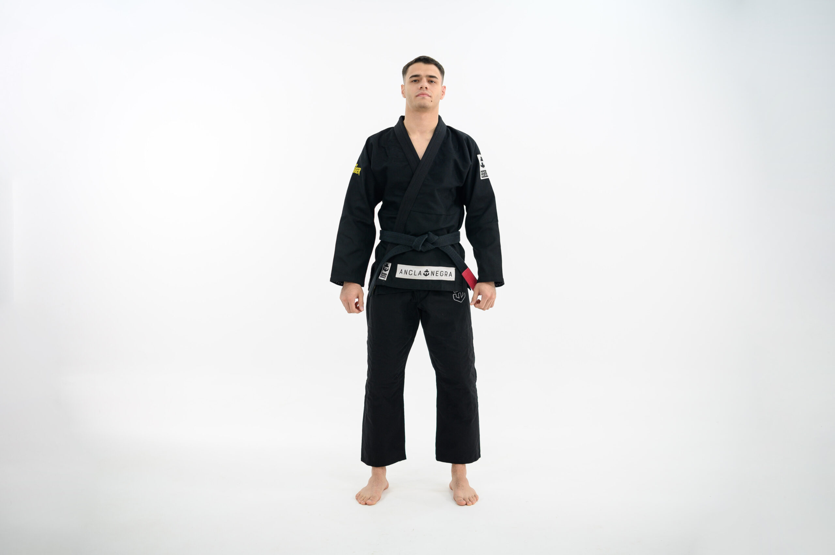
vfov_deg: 37.8
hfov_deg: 54.5
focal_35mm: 35
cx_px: 418
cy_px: 278
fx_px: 811
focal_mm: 35
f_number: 2.8
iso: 160
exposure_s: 1/125
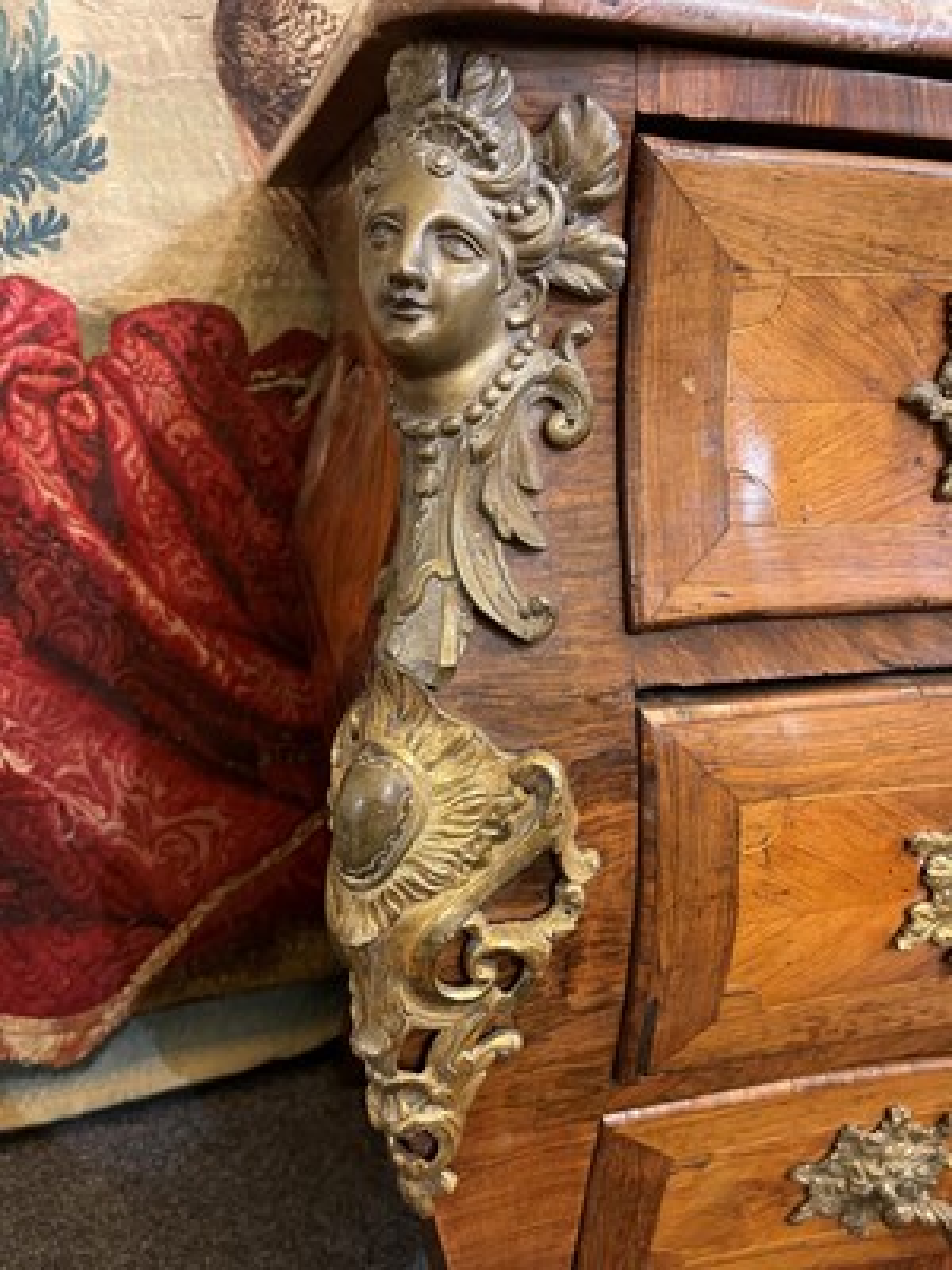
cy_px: 635
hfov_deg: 54.9
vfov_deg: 69.4
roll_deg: -0.4
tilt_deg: -17.0
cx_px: 476
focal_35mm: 25
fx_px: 917
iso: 400
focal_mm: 5.1
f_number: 1.6
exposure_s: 1/33
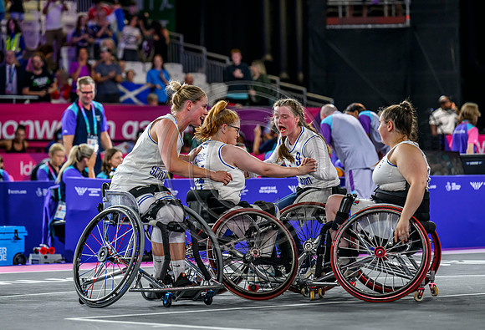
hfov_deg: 14.8
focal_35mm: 138
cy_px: 180
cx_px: 270
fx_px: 1873
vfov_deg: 10.1
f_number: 3.2
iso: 2500
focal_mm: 125
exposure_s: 1/1600
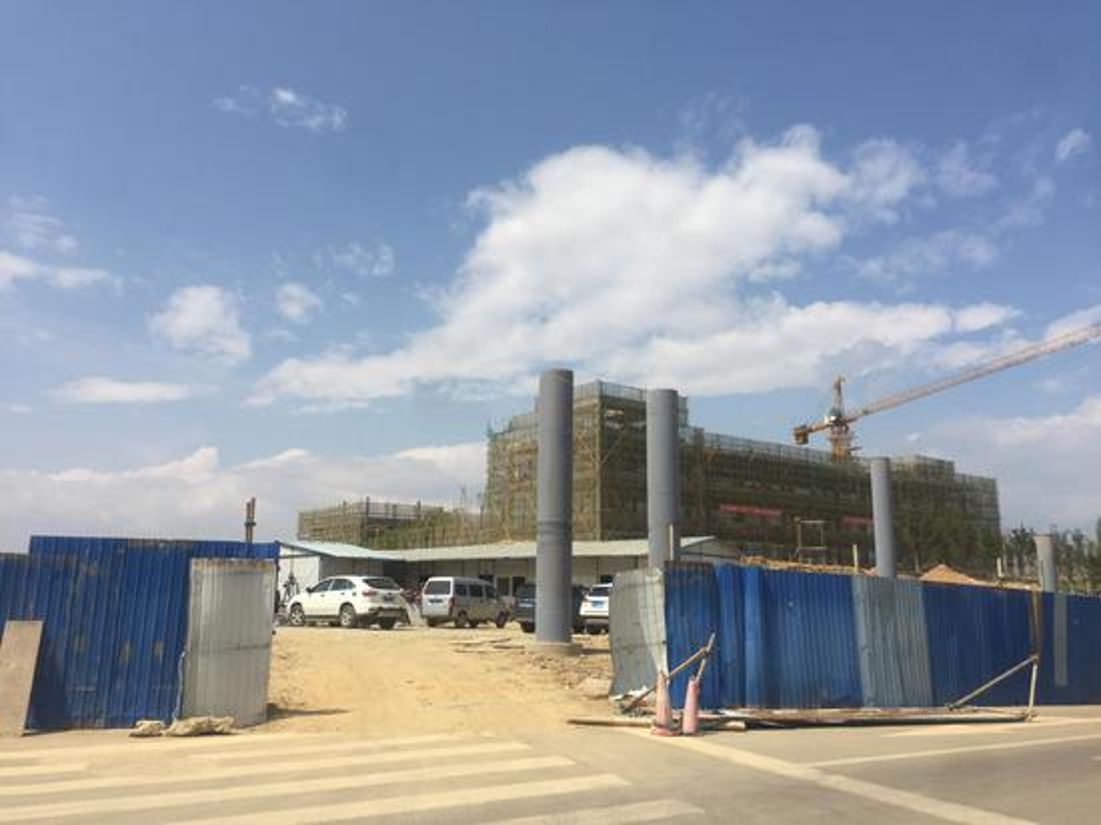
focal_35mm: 29
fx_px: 922
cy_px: 412
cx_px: 550
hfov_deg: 61.7
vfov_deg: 48.2
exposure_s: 1/3597
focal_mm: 4.15
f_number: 2.2
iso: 32
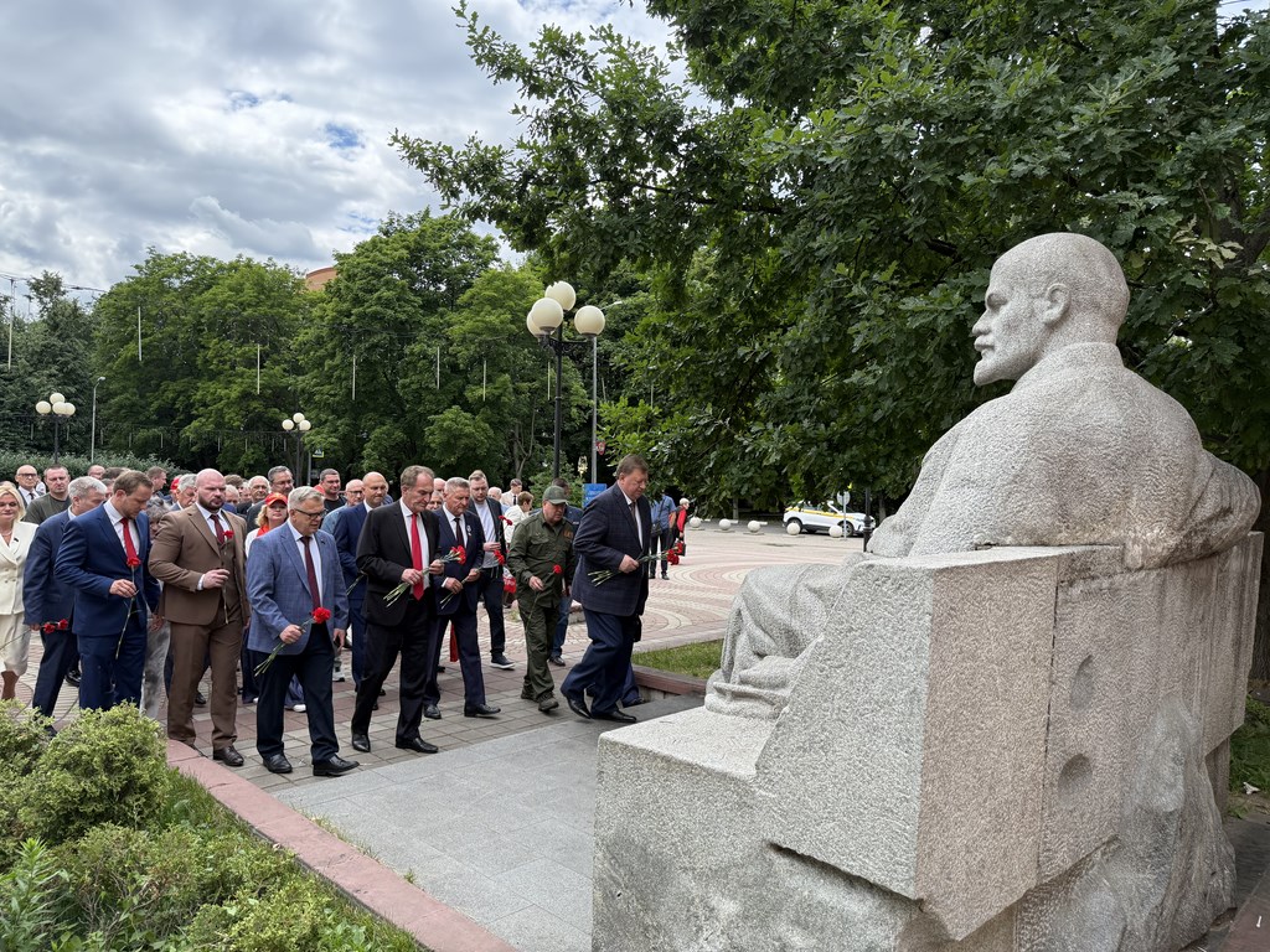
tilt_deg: +0.2
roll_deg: -1.4
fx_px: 881
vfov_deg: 56.8
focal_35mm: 24
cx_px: 635
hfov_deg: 71.6
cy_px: 476
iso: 100
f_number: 1.78
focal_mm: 6.76
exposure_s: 1/1901
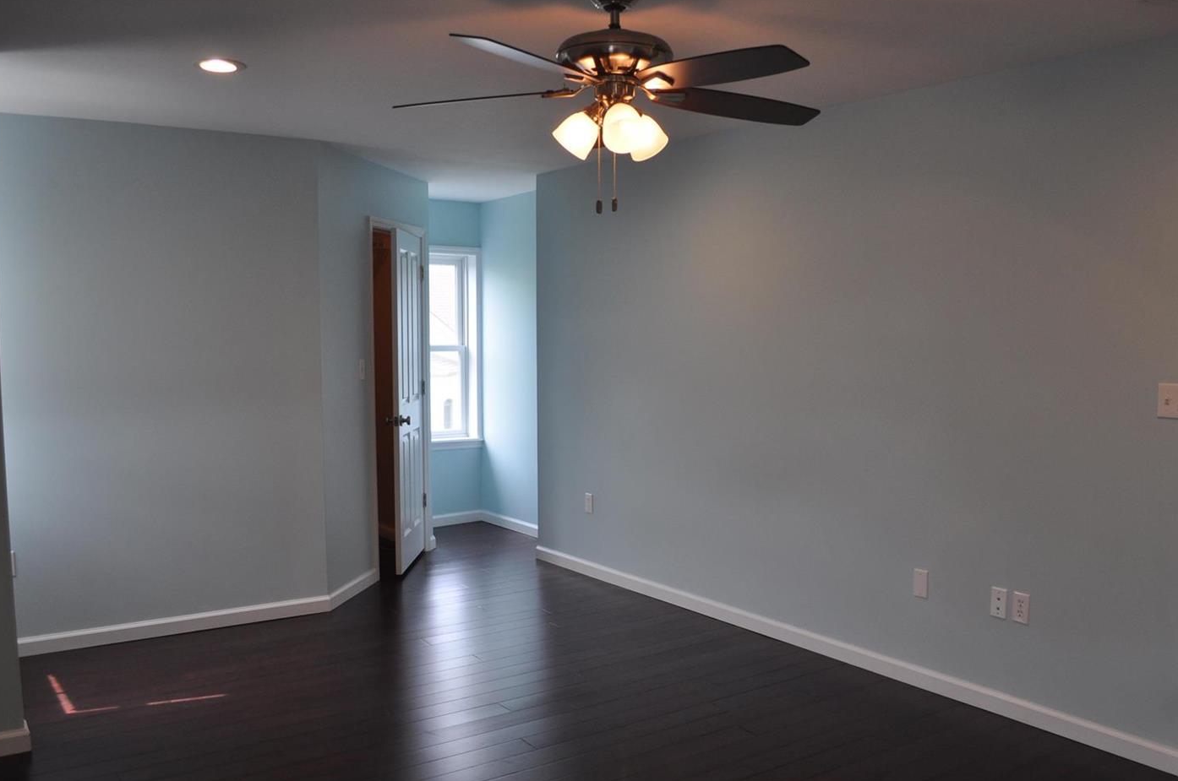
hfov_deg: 60.3
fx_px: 1013
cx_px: 624
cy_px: 429
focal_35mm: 31
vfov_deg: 42.2
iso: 400
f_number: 4.5
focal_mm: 18
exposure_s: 1/80
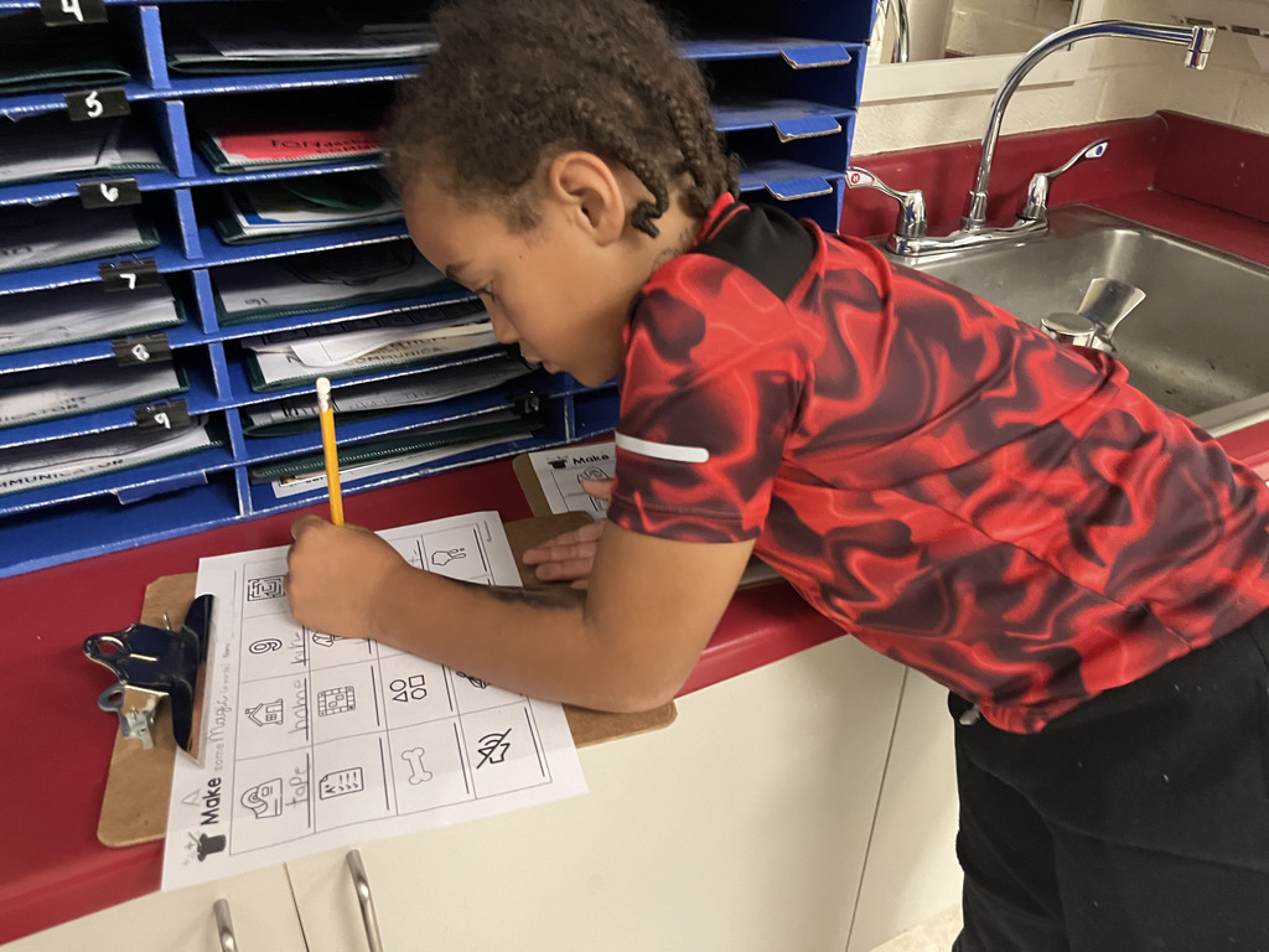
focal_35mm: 26
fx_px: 953
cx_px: 634
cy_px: 476
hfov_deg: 67.3
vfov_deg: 53.1
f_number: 1.6
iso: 640
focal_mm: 5.1
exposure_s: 1/40
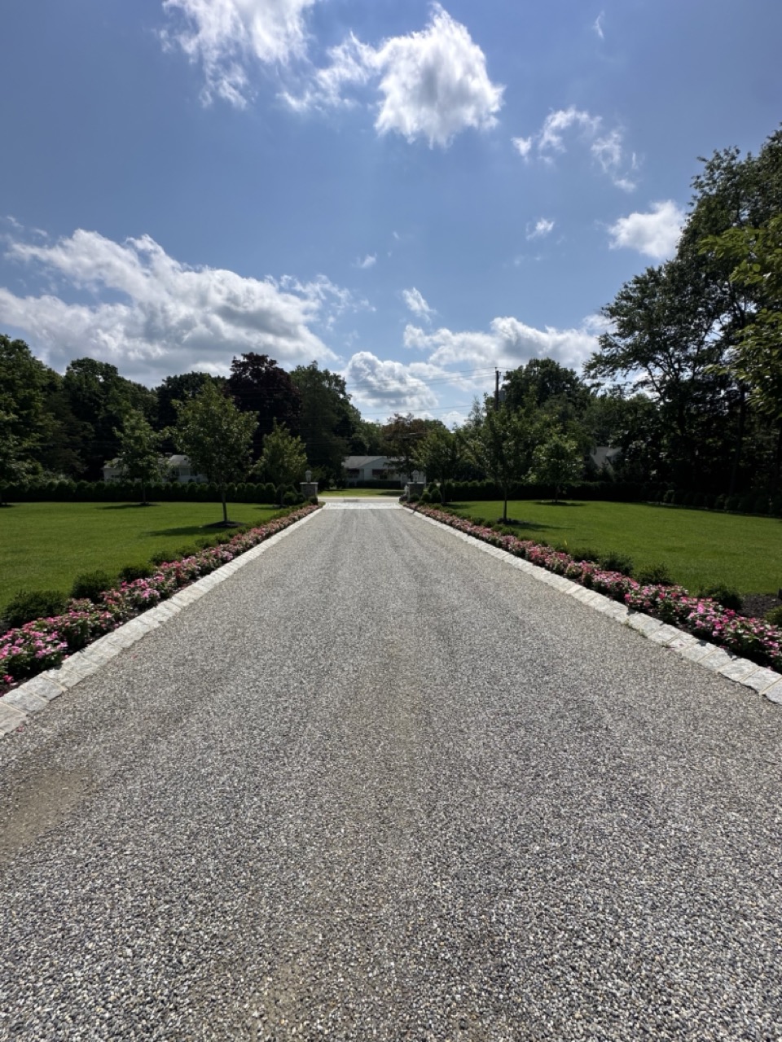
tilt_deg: -7.9
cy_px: 521
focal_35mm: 14
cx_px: 391
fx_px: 422
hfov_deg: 85.7
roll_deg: -0.4
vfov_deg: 102.1
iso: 40
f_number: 2.2
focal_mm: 2.22
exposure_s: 1/3509
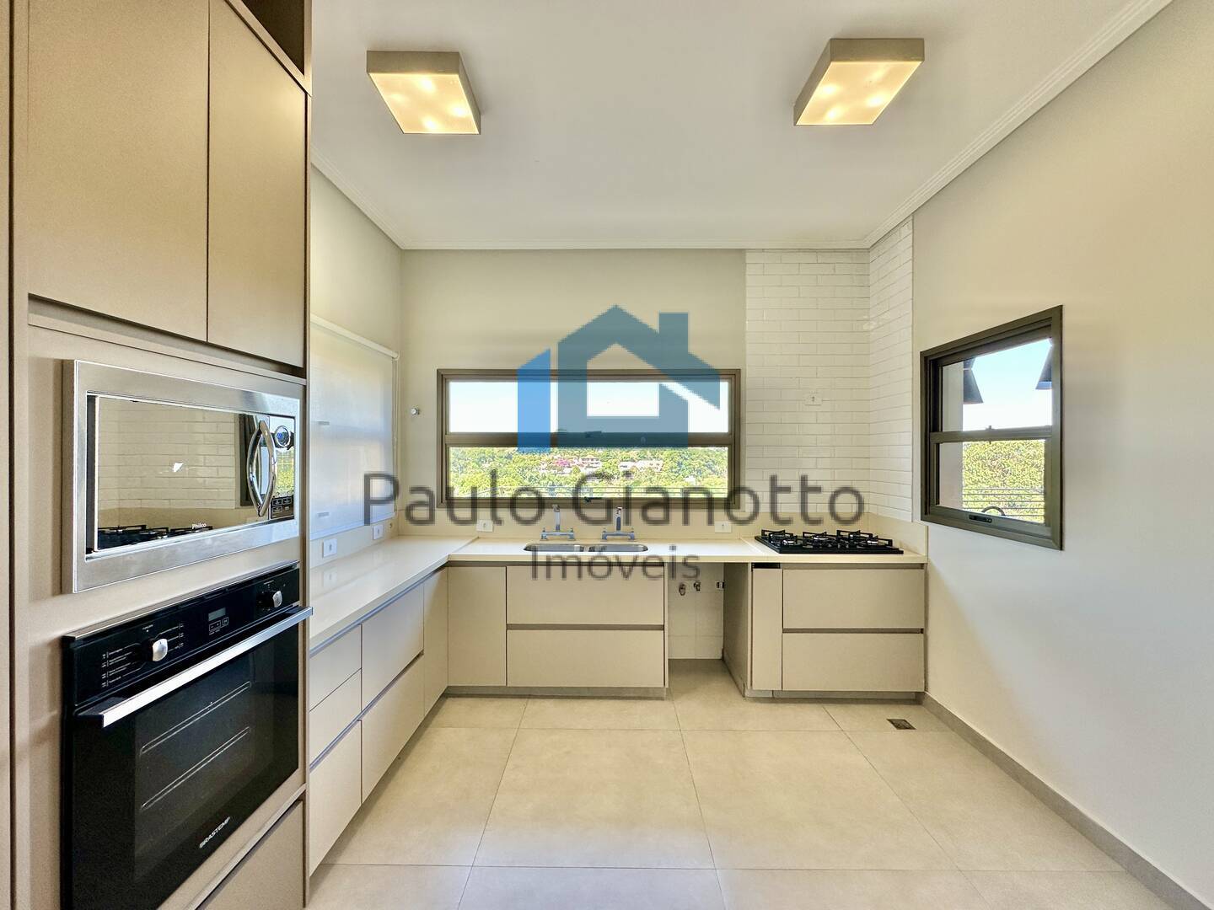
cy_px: 455
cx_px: 607
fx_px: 491
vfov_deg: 85.7
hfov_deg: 102.1
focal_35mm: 14
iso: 40
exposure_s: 1/127
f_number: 2.2
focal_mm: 2.22
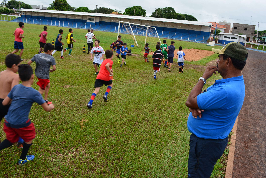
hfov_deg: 61.9
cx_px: 133
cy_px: 89
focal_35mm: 30
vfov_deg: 43.7
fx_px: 222
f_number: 10
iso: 400
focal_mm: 20
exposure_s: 1/160
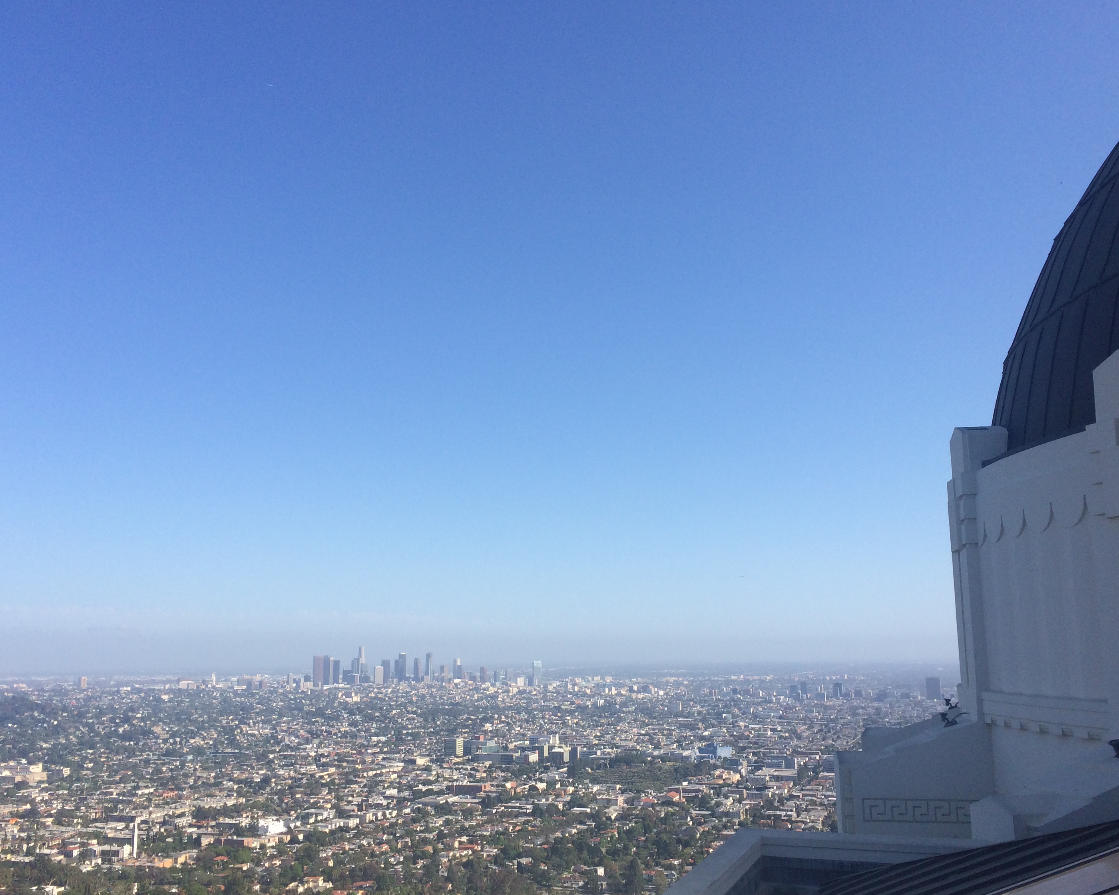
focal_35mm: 33
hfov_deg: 54.2
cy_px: 465
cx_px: 578
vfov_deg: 44.5
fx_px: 1093
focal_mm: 4.15
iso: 32
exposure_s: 1/2415
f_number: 2.2
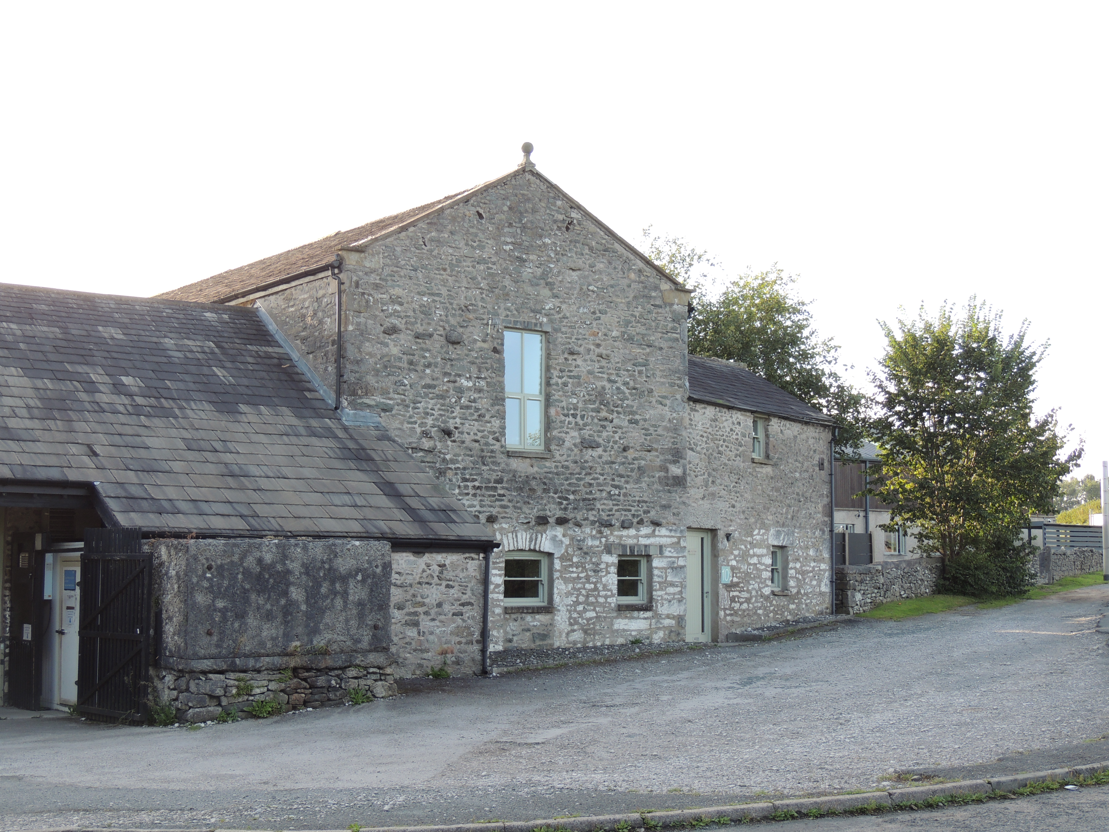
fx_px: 1602
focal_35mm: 50
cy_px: 416
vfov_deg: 29.1
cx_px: 554
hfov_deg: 38.2
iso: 100
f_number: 3.6
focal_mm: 8.9
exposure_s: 1/125
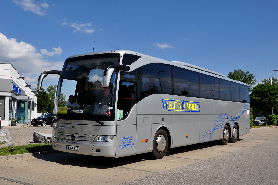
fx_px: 289
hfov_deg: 51.3
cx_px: 139
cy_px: 92
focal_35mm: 38
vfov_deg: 35.4
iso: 200
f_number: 10
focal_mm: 25
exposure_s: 1/400
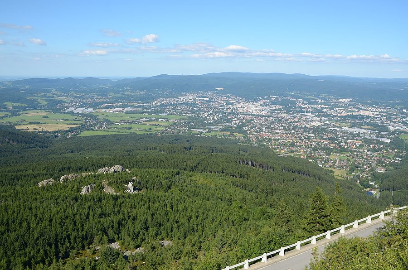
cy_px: 135
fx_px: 356
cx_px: 204
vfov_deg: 41.5
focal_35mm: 32
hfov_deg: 59.6
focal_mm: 21
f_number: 8
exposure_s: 1/200
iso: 100
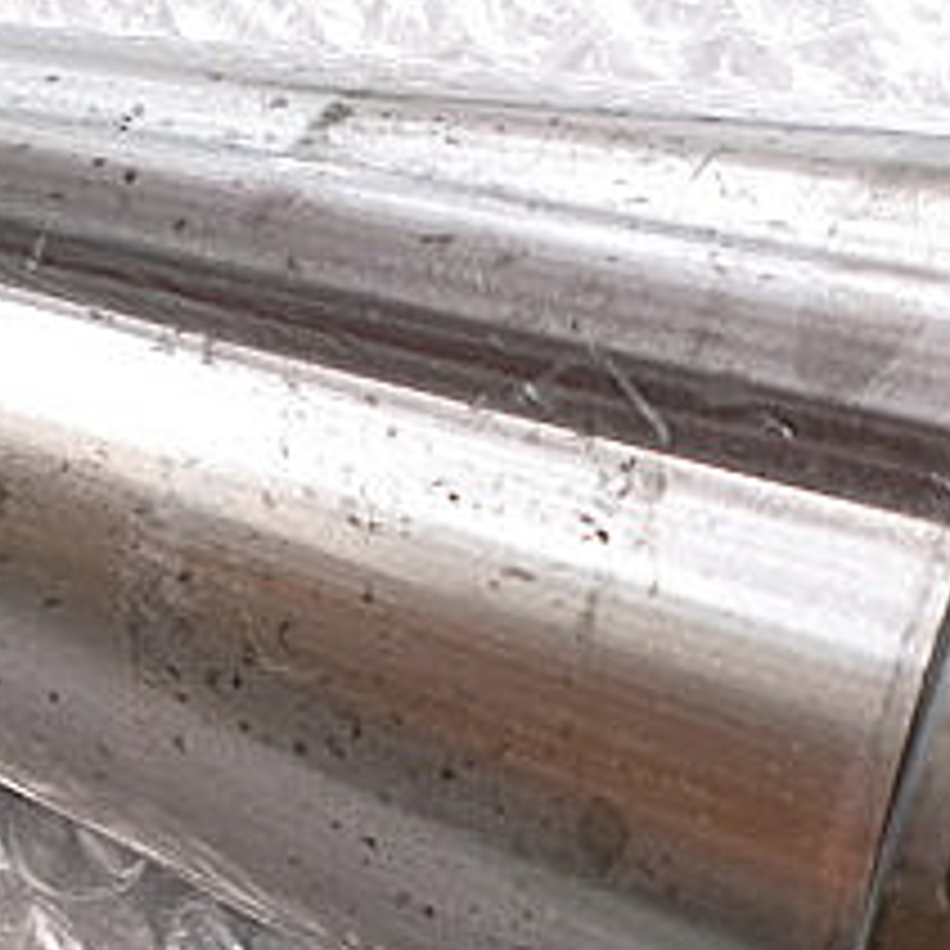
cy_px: 833
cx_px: 648
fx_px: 2919
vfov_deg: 18.2
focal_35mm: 94
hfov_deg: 18.4
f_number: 3.1
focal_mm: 6.3
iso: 64
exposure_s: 1/60
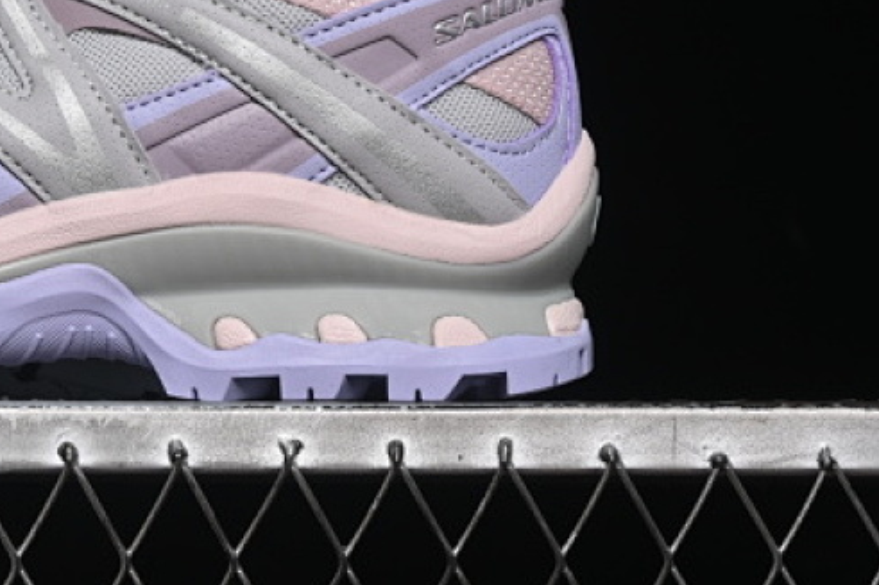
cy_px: 4
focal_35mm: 165
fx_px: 4027
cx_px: 2
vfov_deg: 8.3
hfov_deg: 12.3
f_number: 7.1
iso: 160
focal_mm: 50
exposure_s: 1/60
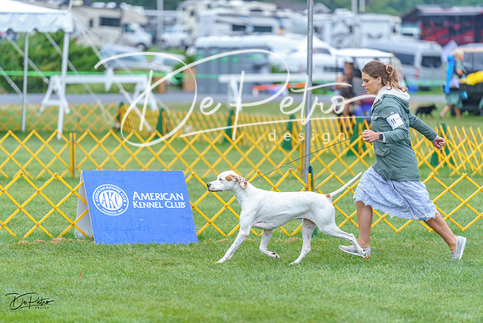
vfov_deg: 7.3
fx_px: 2509
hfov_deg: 11.0
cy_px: 162
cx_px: 242
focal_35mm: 187
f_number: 2.8
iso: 640
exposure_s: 1/640
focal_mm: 187
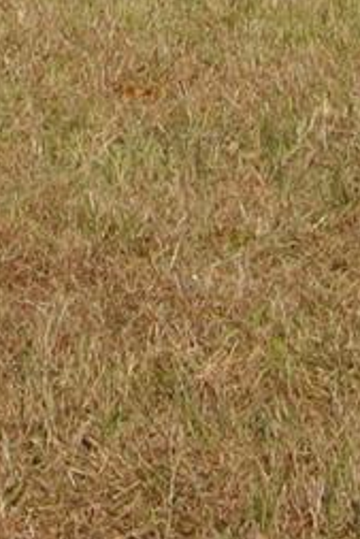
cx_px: -524
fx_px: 3280
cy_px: -863
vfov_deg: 8.4
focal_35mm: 219
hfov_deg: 6.0
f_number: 9
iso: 100
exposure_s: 1/320
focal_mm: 18
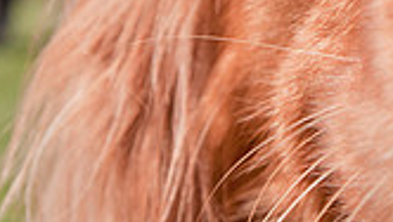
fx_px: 2286
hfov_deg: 9.8
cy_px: -133
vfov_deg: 5.5
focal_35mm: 219
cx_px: 388
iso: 200
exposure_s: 1/500
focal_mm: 40
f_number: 5.6
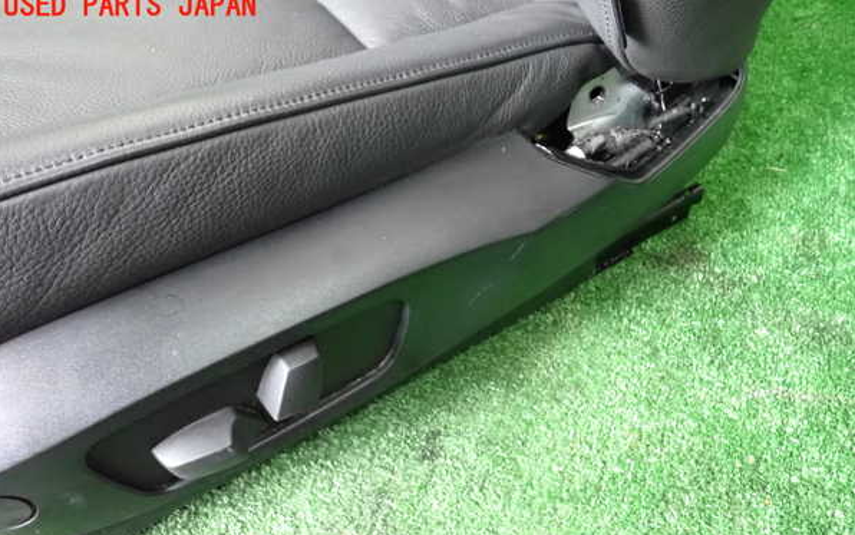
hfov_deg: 59.6
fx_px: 746
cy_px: 311
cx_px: 426
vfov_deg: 39.4
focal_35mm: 32
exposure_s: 1/100
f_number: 2.3
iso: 2000
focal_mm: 5.4
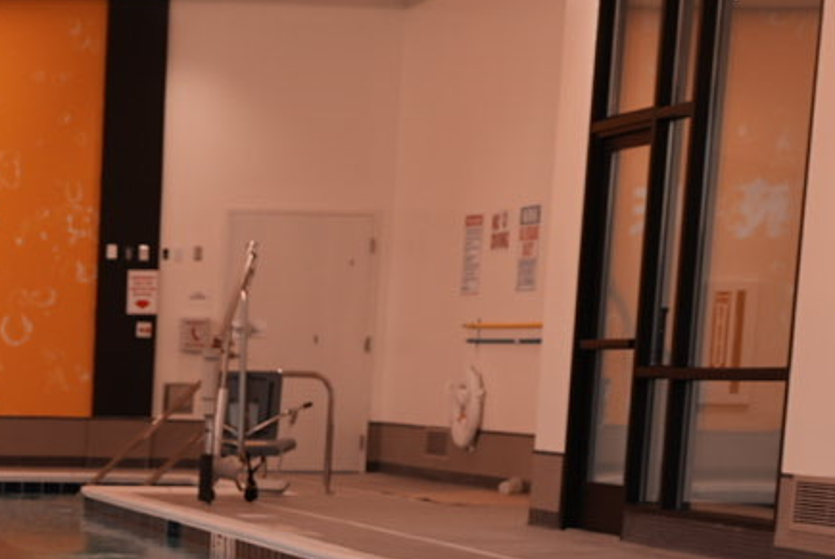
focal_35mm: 130
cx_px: -409
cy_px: 939
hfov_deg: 14.7
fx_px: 3018
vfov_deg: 10.1
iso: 250
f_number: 2.8
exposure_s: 1/80
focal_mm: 35
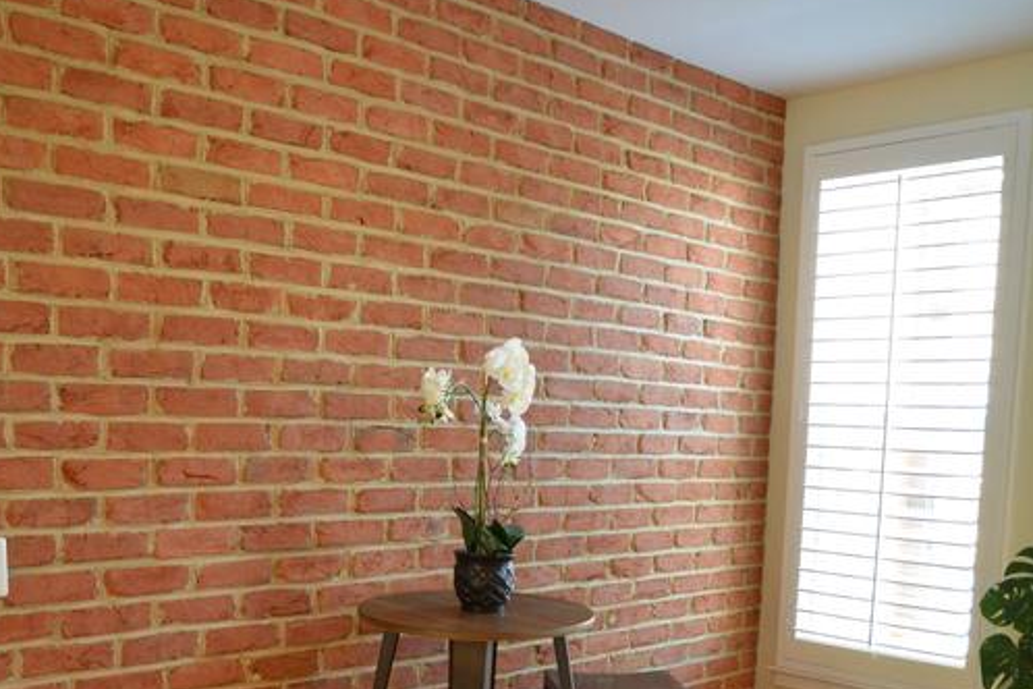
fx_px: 1062
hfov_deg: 51.9
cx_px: 505
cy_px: 567
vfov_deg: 34.7
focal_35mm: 37
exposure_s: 1/50
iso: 800
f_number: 3.5
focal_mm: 16
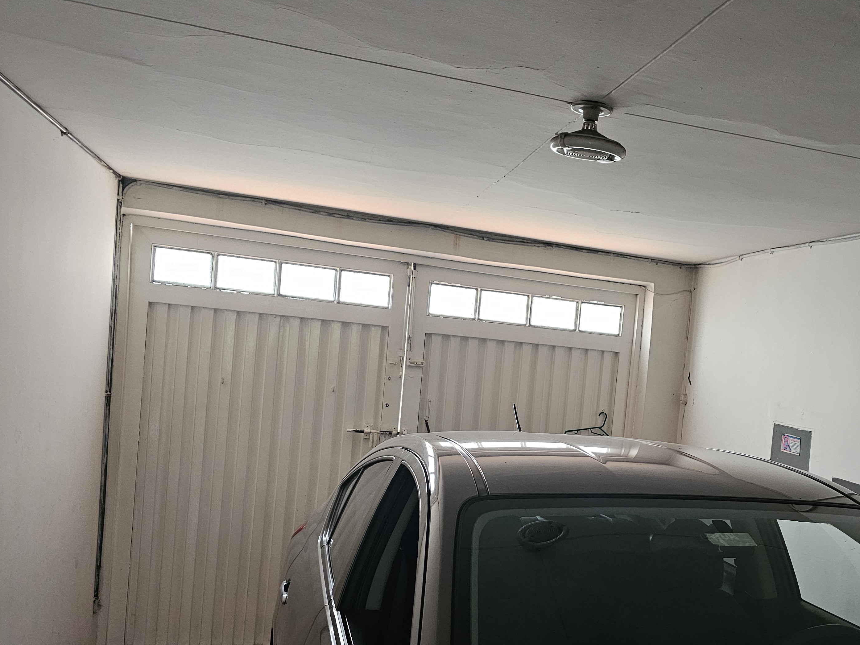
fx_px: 820
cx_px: 599
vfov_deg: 42.6
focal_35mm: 33
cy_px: 409
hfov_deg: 53.8
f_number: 1.7
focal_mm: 6.3
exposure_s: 1/60
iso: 640
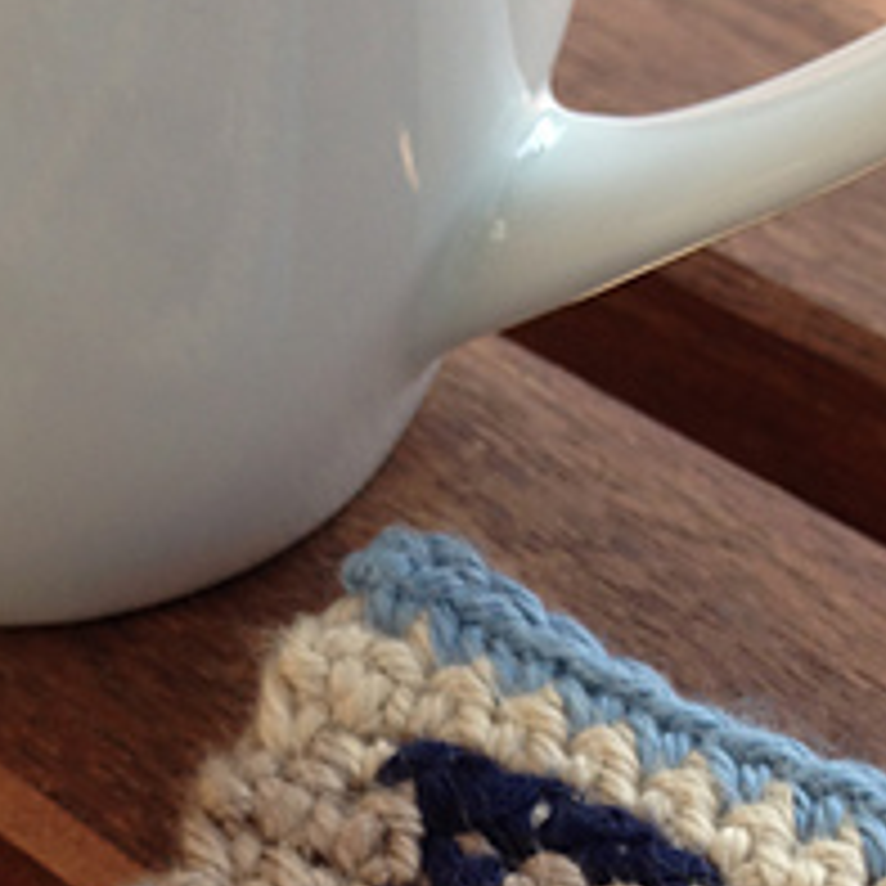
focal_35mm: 95
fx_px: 2751
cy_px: 1021
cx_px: 423
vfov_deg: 17.6
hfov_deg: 18.3
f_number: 2.4
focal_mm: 4.12
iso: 50
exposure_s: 1/371
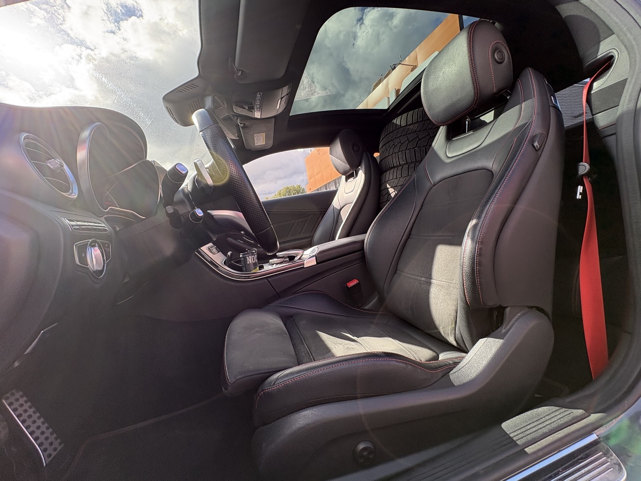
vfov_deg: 85.7
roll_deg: +9.0
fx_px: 259
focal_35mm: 14
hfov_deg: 102.1
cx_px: 320
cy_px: 240
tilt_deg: -1.9
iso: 50
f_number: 2.2
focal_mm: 2.22
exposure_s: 1/275
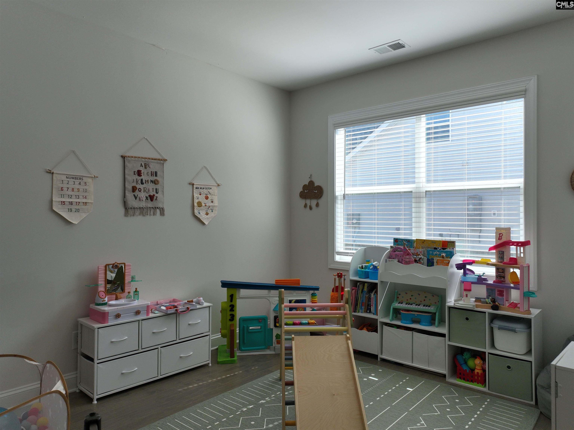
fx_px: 398
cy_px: 215
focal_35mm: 24
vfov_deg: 56.8
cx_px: 287
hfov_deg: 71.6
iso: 180
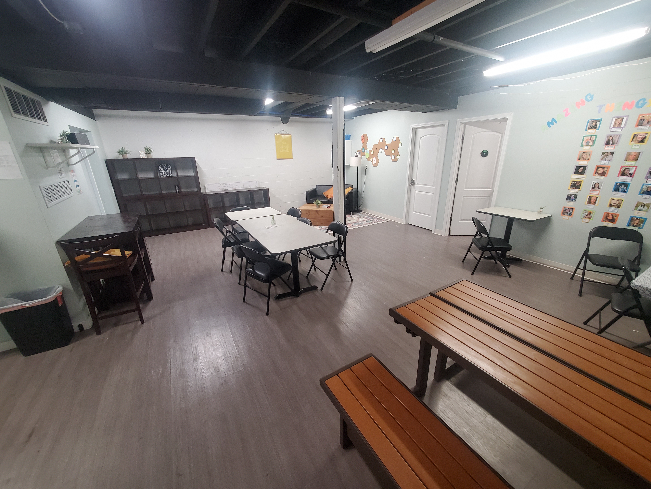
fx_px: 244
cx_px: 326
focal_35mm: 13
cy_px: 244
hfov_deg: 106.2
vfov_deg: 89.9
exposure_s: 1/60
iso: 500
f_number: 2.2
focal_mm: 1.8
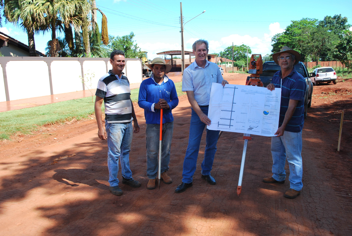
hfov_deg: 61.9
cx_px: 176
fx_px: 294
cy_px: 118
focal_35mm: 30
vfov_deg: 43.7
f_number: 6.3
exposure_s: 1/160
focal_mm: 20
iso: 100
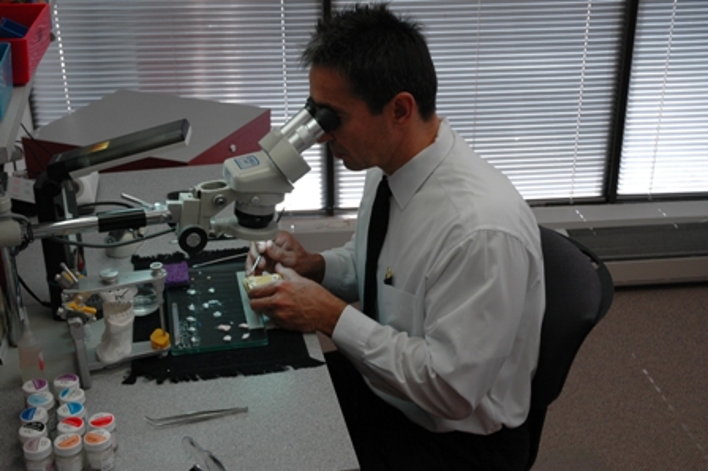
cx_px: 354
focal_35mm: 52
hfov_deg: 37.9
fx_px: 1032
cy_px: 236
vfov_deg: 25.7
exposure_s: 1/200
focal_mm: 35
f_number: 7.1
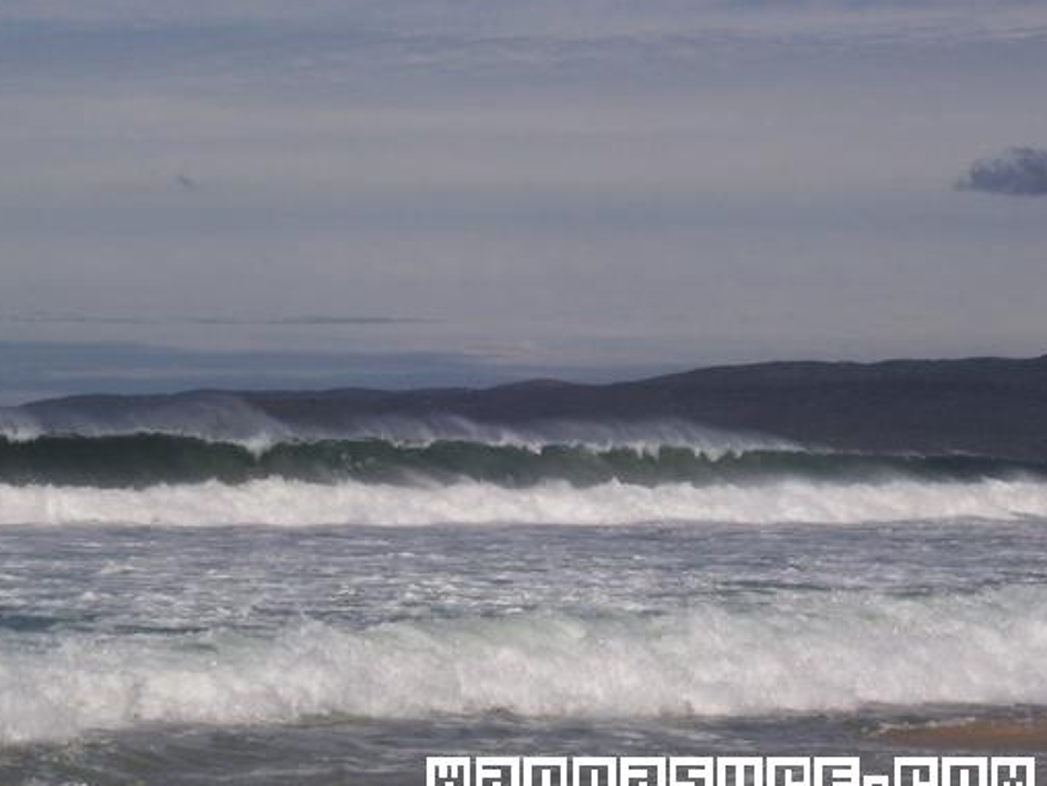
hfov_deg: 16.4
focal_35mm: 120
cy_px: 402
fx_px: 3630
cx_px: 502
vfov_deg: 12.3
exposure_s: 1/750
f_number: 9.5
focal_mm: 16.8
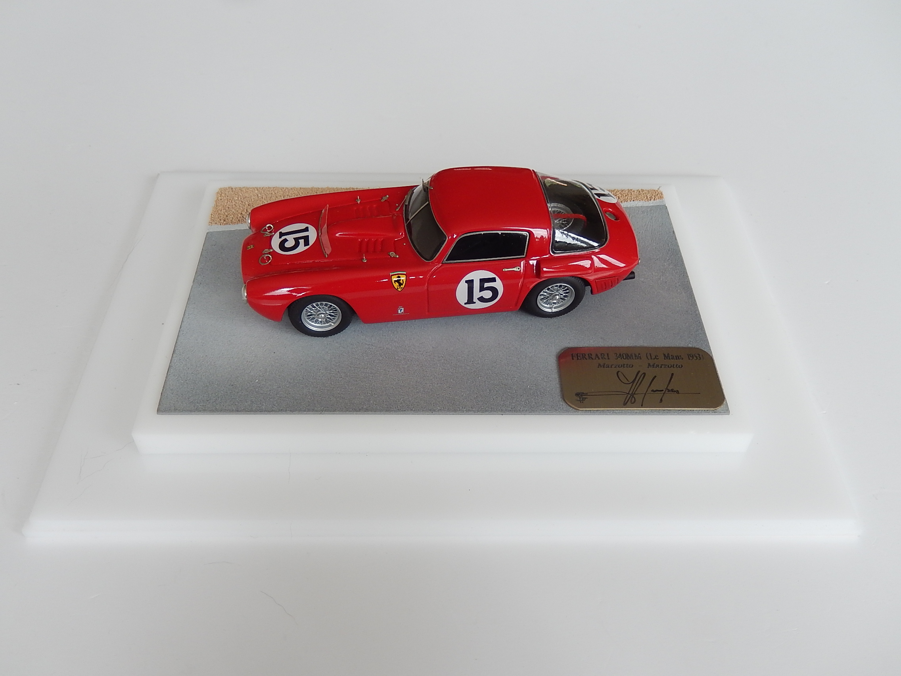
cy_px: 338
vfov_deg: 44.2
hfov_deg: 56.8
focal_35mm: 32
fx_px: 833
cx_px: 450
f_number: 3.8
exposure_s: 1/100
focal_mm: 5.7
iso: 125
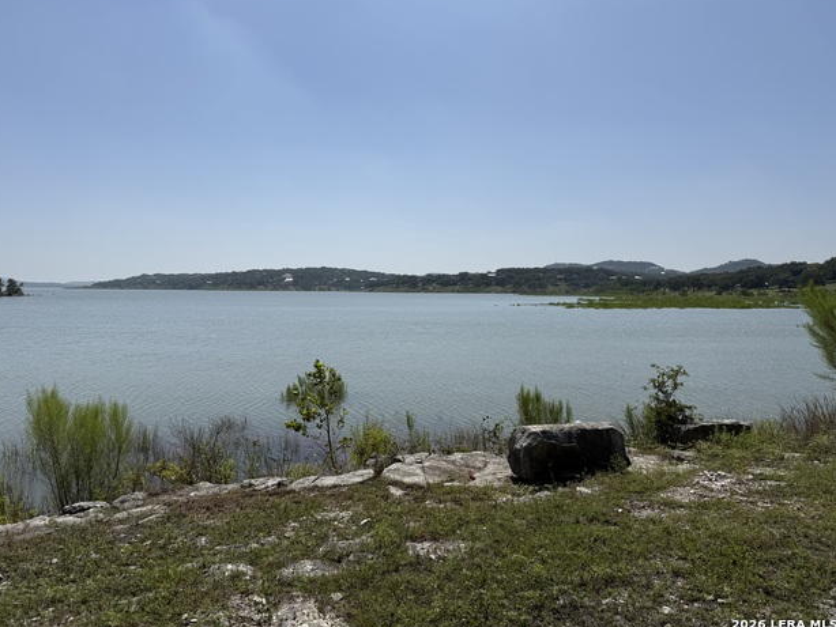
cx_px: 404
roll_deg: -1.3
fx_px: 604
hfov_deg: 69.4
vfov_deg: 54.9
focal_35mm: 25
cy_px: 306
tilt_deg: -1.3
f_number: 1.78
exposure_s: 1/11905
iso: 80
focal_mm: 6.76
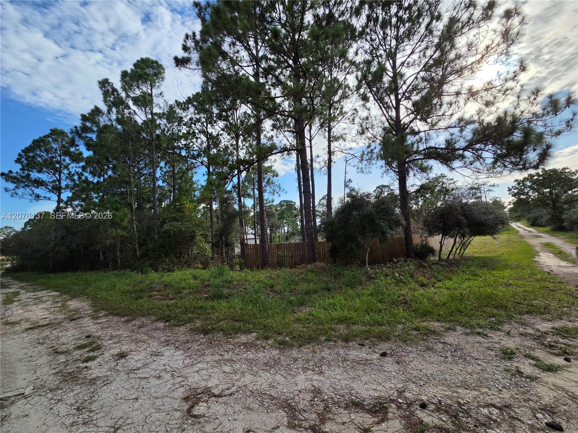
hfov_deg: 106.2
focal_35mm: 13
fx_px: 217
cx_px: 289
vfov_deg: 89.9
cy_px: 216
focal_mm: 2.2
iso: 100
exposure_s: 1/4820
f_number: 2.2
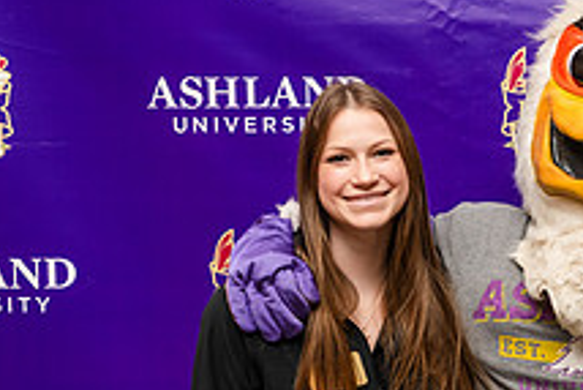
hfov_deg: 13.3
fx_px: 2463
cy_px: 402
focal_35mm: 152
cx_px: 558
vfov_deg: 9.0
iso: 800
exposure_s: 1/200
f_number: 5.6
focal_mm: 56
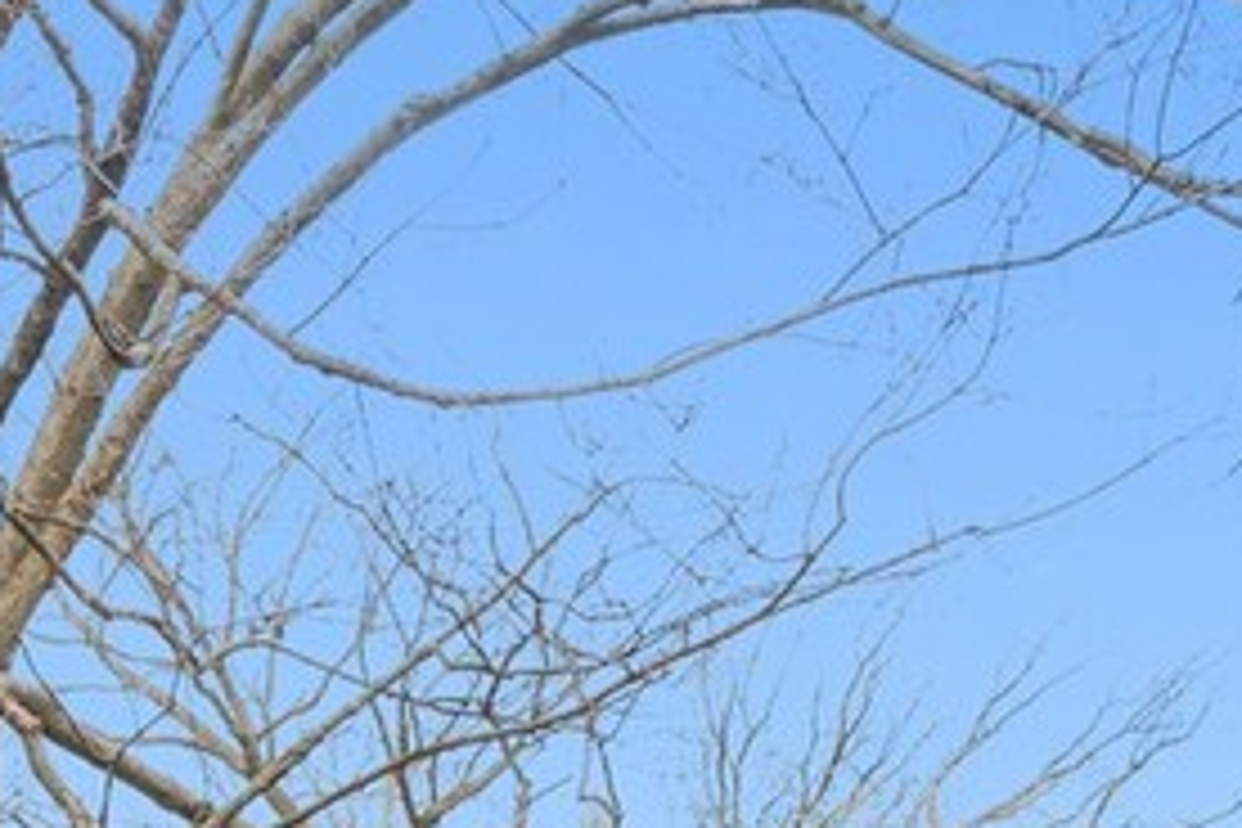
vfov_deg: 9.3
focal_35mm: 129
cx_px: 731
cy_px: 2120
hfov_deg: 15.9
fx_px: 4450
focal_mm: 22
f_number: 10
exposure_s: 1/125
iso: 400
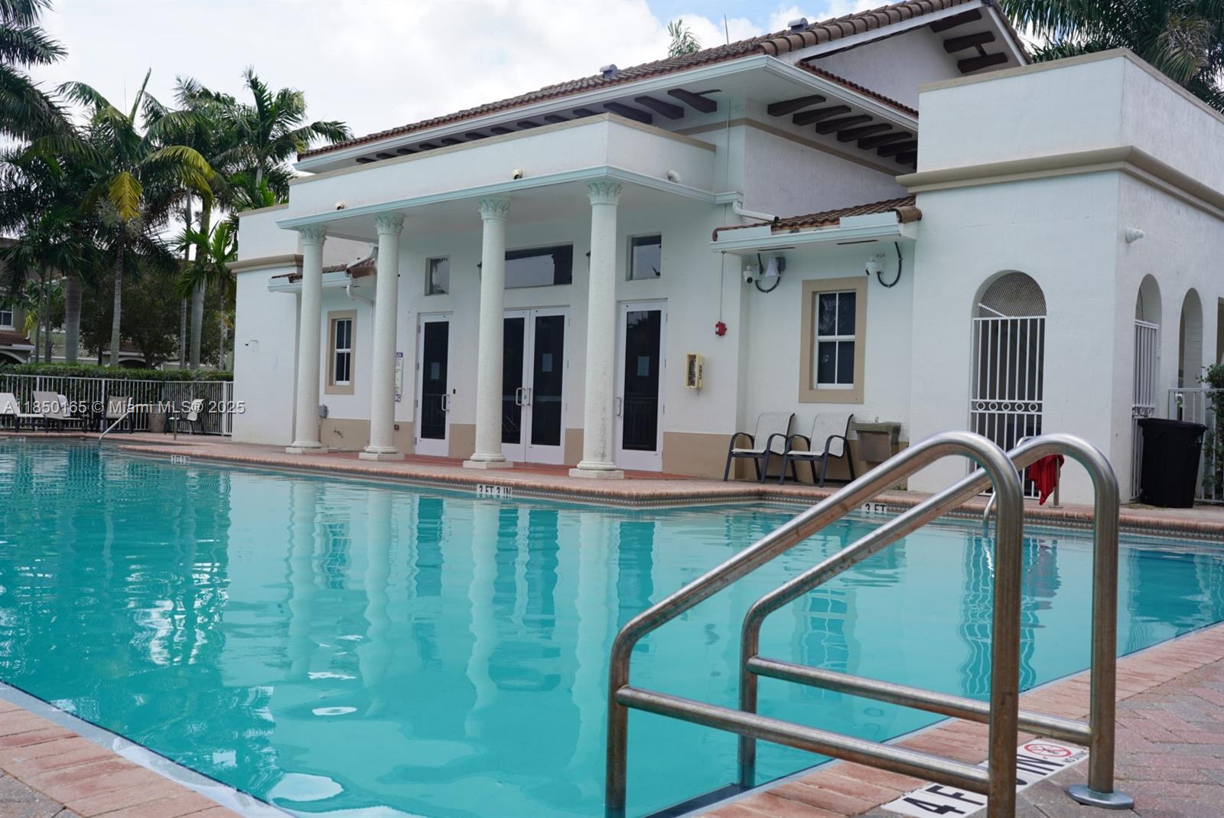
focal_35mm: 35
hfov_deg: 54.4
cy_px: 409
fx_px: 1191
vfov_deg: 37.9
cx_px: 612
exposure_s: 1/125
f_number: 9
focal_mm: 35
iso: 100
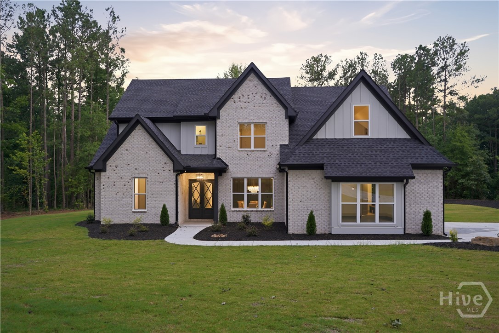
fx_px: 402
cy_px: 166
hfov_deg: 63.7
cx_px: 250
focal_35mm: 29
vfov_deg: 45.0
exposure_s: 1/30
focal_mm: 29
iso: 125
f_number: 2.8
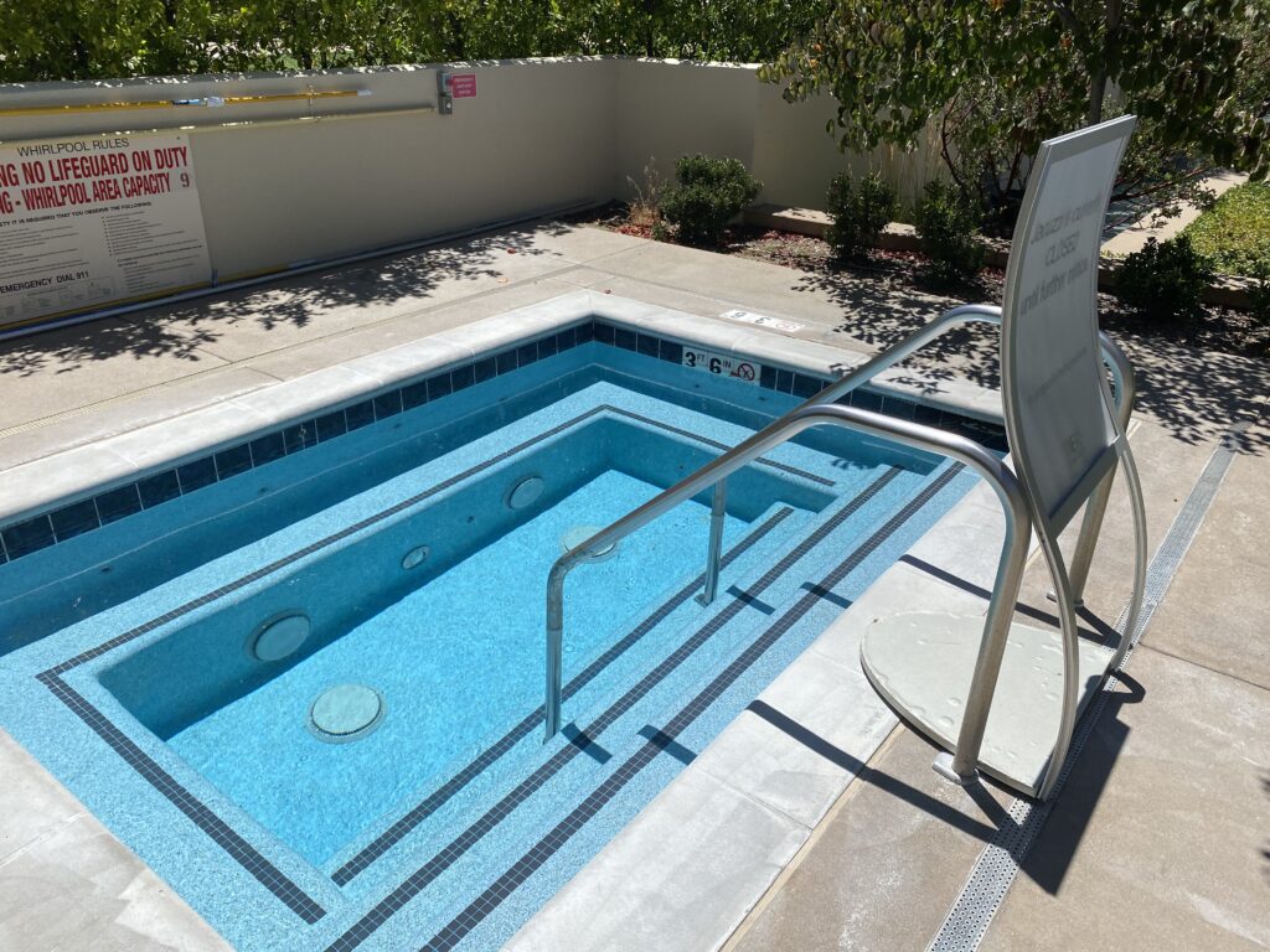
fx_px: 954
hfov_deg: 67.3
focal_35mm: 26
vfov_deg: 53.1
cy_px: 476
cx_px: 635
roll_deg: -3.4
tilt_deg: -26.5
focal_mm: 4.25
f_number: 1.8
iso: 32
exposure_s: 1/5025
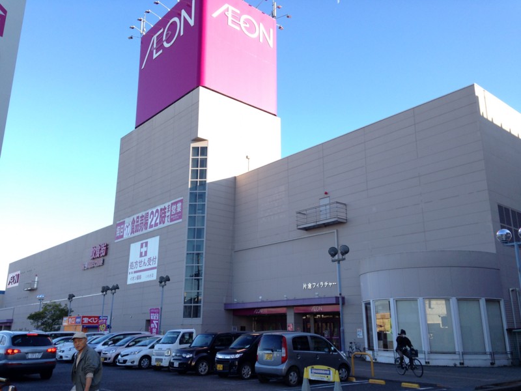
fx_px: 497
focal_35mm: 33
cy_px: 196
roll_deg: -0.3
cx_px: 260
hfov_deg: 55.4
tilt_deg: +14.6
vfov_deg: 42.9
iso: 50
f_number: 2.4
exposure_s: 1/335
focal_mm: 4.12
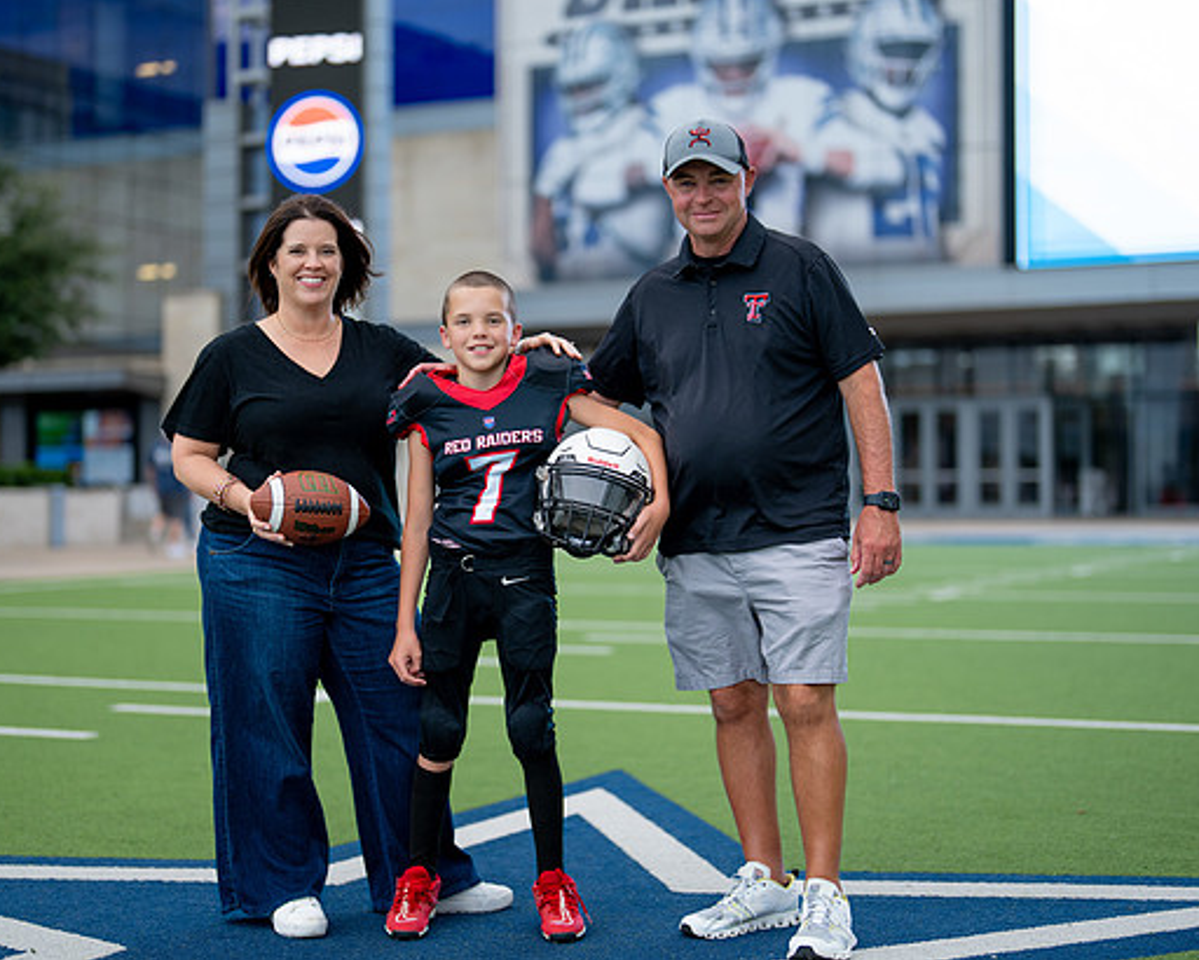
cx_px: 563
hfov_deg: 29.1
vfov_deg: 23.5
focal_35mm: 65
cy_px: 491
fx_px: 2307
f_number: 1.2
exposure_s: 1/1000
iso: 100
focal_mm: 50
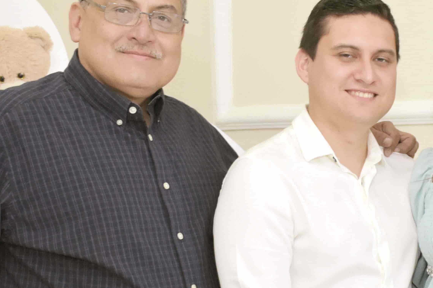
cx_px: 395
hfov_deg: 21.8
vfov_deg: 14.8
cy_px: 269
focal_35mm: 91
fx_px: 1098
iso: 1600
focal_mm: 23
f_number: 5
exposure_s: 1/80
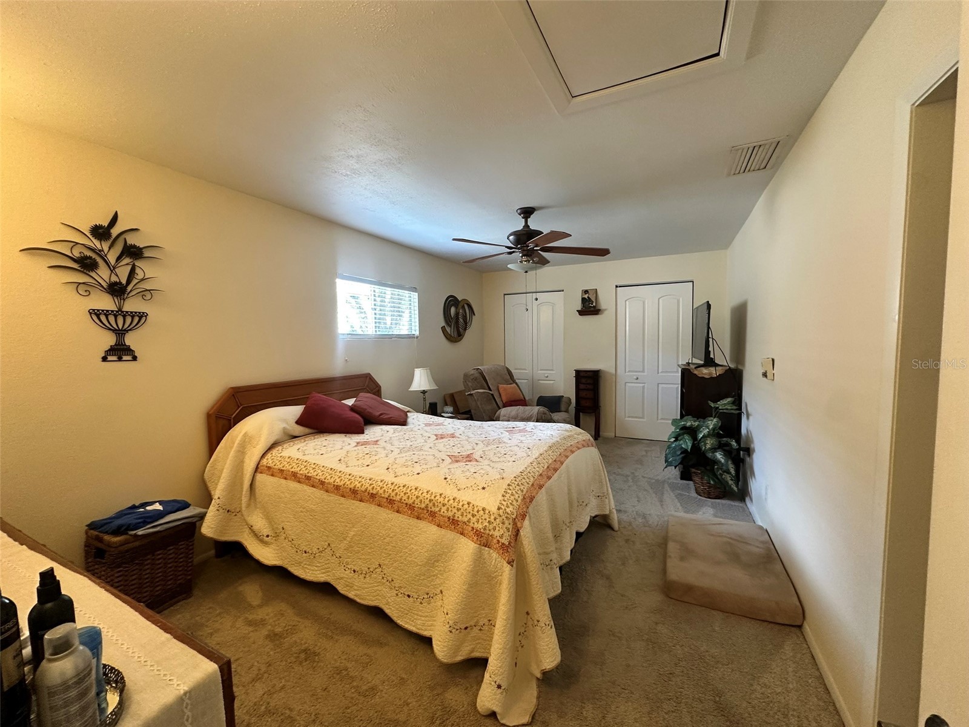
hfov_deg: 102.1
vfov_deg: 85.7
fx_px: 392
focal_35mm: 14
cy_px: 364
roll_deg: +0.7
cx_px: 484
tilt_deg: -3.4
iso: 250
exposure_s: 1/60
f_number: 2.2
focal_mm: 2.22
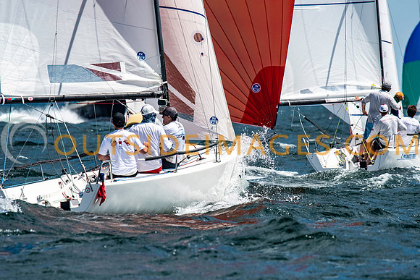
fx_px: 5251
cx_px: 210
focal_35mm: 450
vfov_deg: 3.1
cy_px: 140
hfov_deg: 4.6
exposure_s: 1/5000
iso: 500
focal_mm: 300
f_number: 5.6
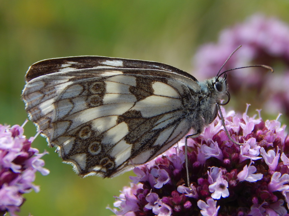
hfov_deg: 9.6
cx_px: 144
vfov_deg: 7.2
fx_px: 1728
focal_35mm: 207
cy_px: 108
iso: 125
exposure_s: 1/400
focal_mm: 37.1
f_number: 5.4
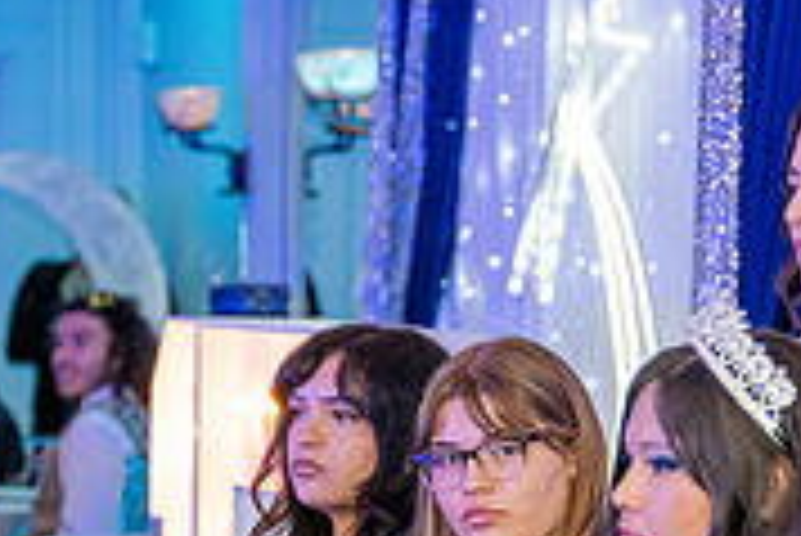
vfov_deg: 6.3
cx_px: 594
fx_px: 4854
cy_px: 714
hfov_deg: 9.4
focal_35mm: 218
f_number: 2.8
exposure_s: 1/200
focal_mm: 67
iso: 1000
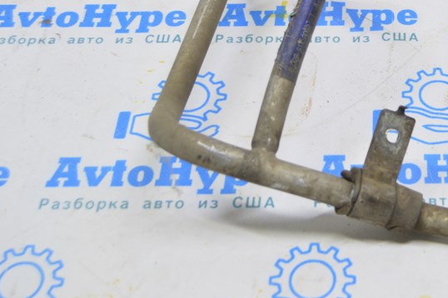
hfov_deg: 24.6
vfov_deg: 16.8
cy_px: 20
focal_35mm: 80
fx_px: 995
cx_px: 413
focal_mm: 28
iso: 400
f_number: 5.6
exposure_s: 1/20
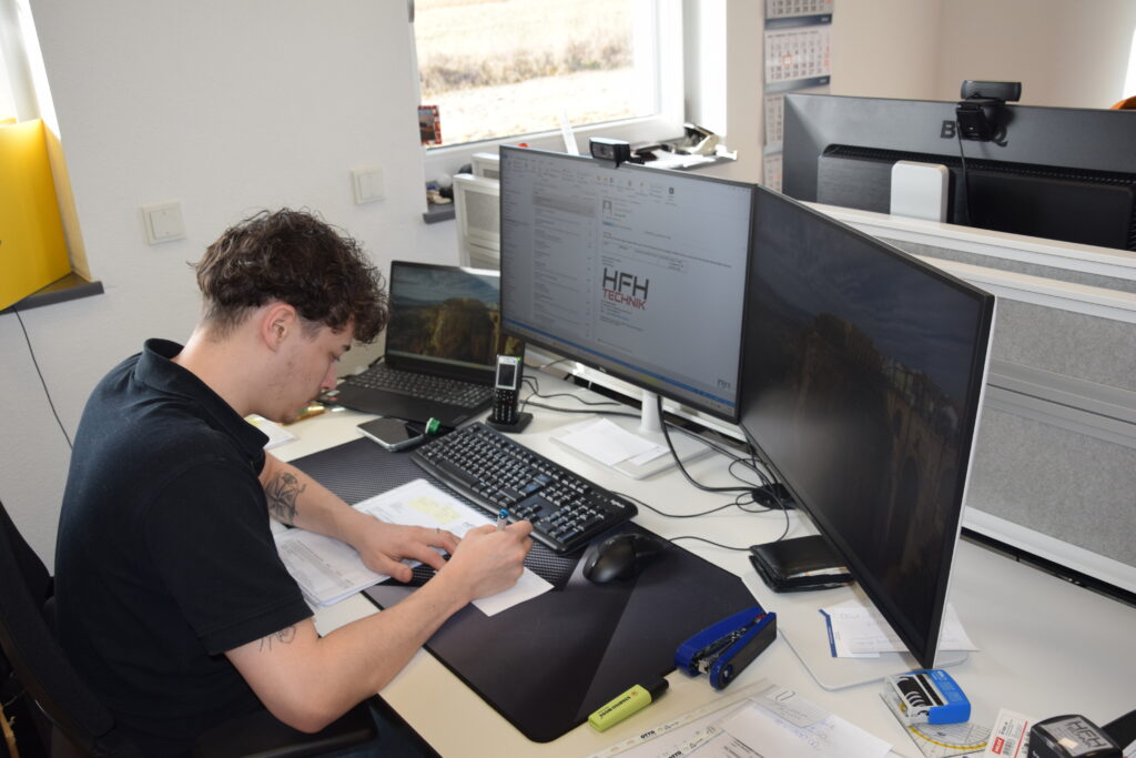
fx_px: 1041
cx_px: 568
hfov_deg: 57.2
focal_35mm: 33
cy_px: 379
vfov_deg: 40.0
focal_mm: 22
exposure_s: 1/125
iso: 400
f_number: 5.6
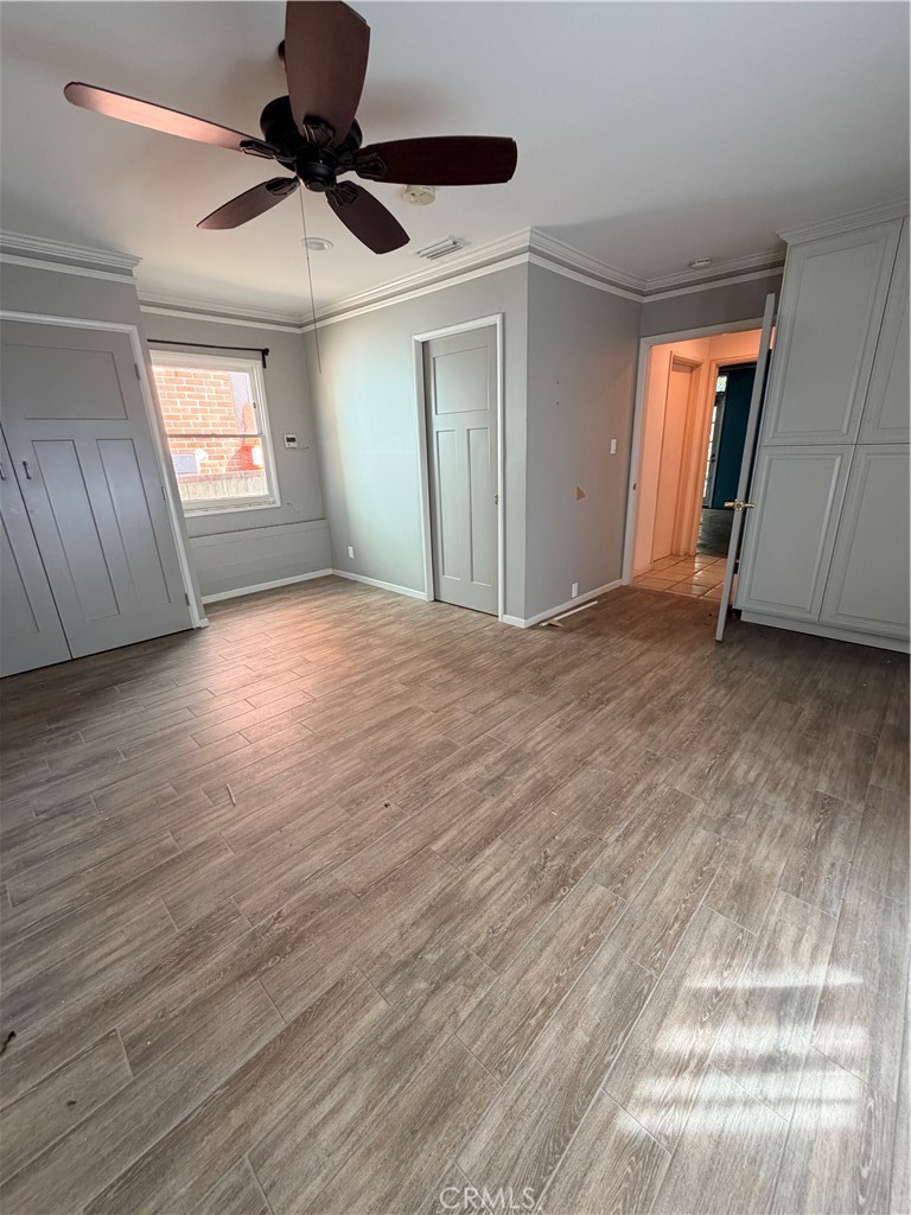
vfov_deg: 102.1
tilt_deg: -16.6
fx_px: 491
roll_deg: +2.8
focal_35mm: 14
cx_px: 456
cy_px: 608
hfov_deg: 85.7
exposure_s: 1/121
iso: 200
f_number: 2.2
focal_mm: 2.22
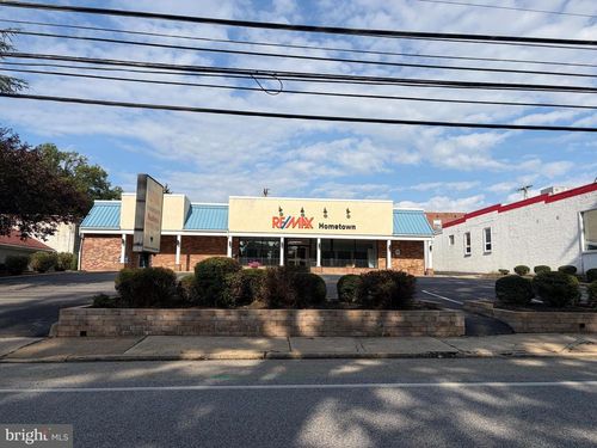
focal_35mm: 26
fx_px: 448
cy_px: 224
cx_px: 298
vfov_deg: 53.1
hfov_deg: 67.3
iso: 50
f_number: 1.6
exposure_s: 1/4950
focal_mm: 5.96
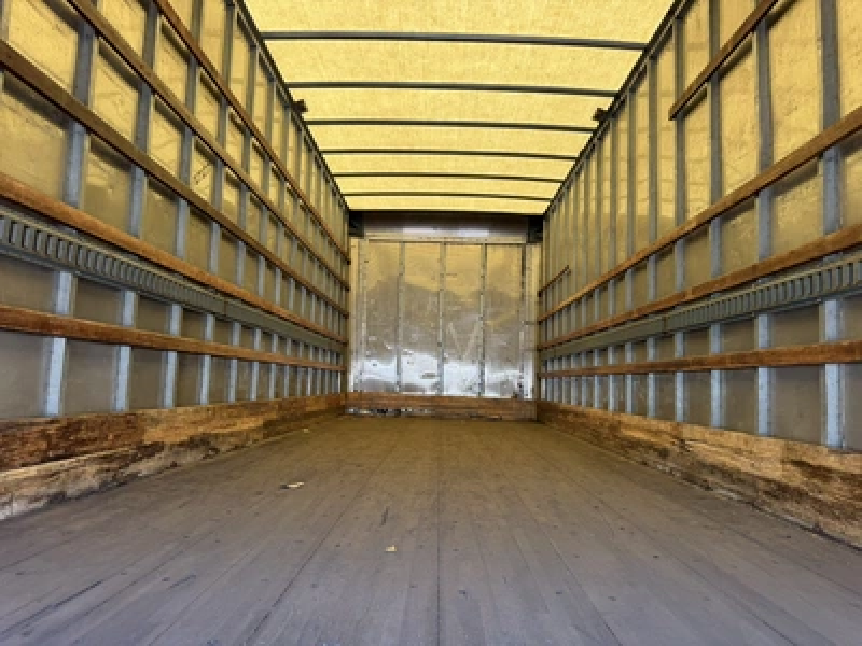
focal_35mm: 24
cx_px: 431
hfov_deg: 71.6
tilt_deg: +6.3
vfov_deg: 56.8
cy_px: 323
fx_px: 598
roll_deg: -2.8
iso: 80
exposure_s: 1/171
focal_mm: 6.76
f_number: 1.78
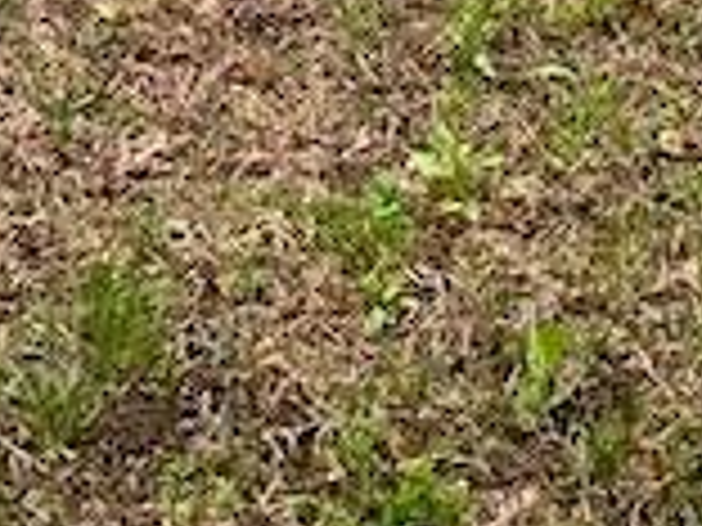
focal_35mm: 78
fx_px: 1582
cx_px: 446
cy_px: -796
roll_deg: +0.4
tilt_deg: +1.8
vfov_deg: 13.2
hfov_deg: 24.9
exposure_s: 1/350
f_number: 1.8
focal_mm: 1.57
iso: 32
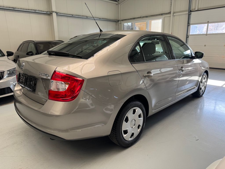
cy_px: 84
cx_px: 112
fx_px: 156
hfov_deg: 71.6
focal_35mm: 24
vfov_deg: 56.8
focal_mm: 6.76
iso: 125
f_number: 1.78
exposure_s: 1/121
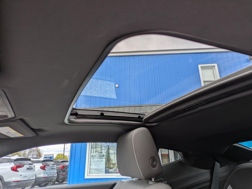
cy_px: 94
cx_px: 126
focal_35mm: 25
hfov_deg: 69.4
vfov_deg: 54.9
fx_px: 182
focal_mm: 5.43
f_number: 1.89
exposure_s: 1/137
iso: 28
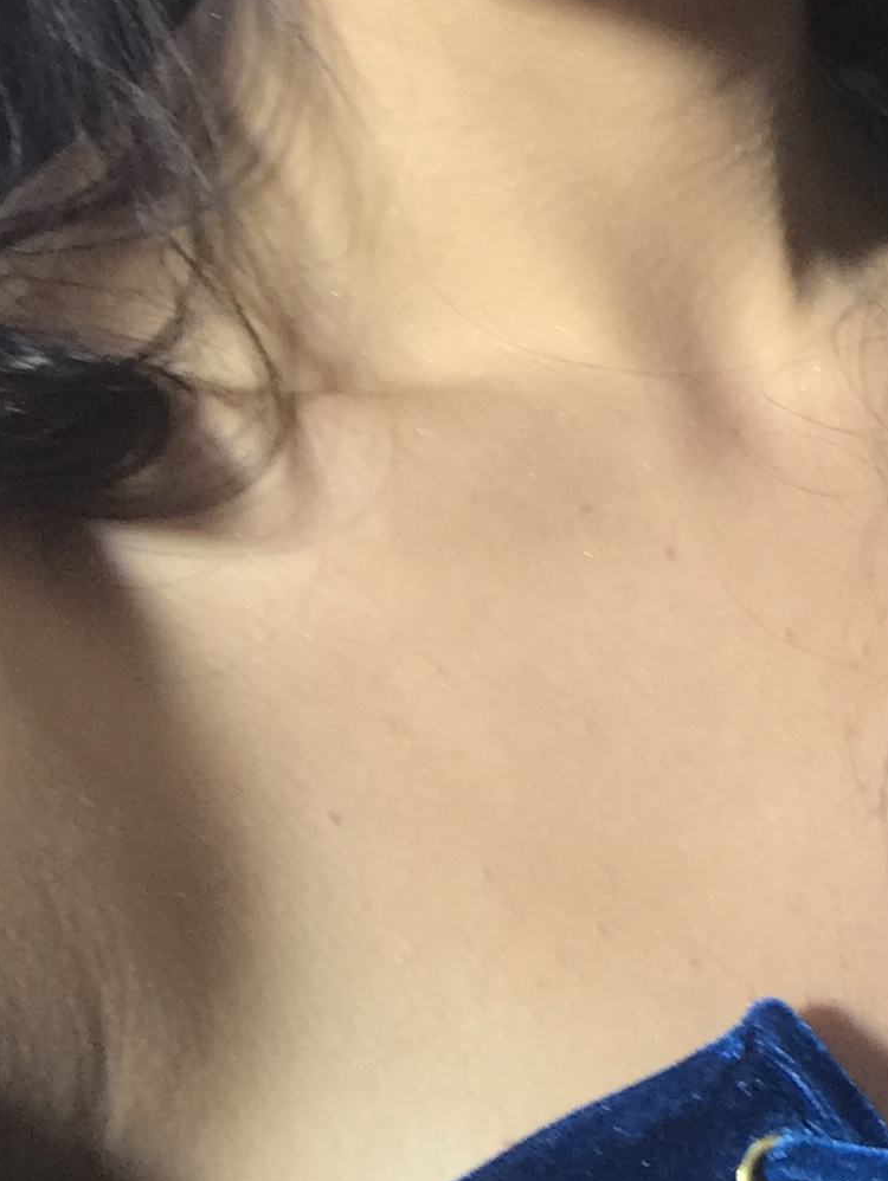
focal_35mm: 99
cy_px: 211
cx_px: 1218
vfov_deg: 19.6
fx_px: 3382
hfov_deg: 14.2
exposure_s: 1/75
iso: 25
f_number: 2.2
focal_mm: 2.87
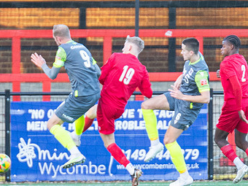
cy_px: 76
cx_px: 161
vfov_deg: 1.2
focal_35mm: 1239
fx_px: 8877
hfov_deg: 1.6
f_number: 2.8
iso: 1600
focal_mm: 300
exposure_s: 1/1250
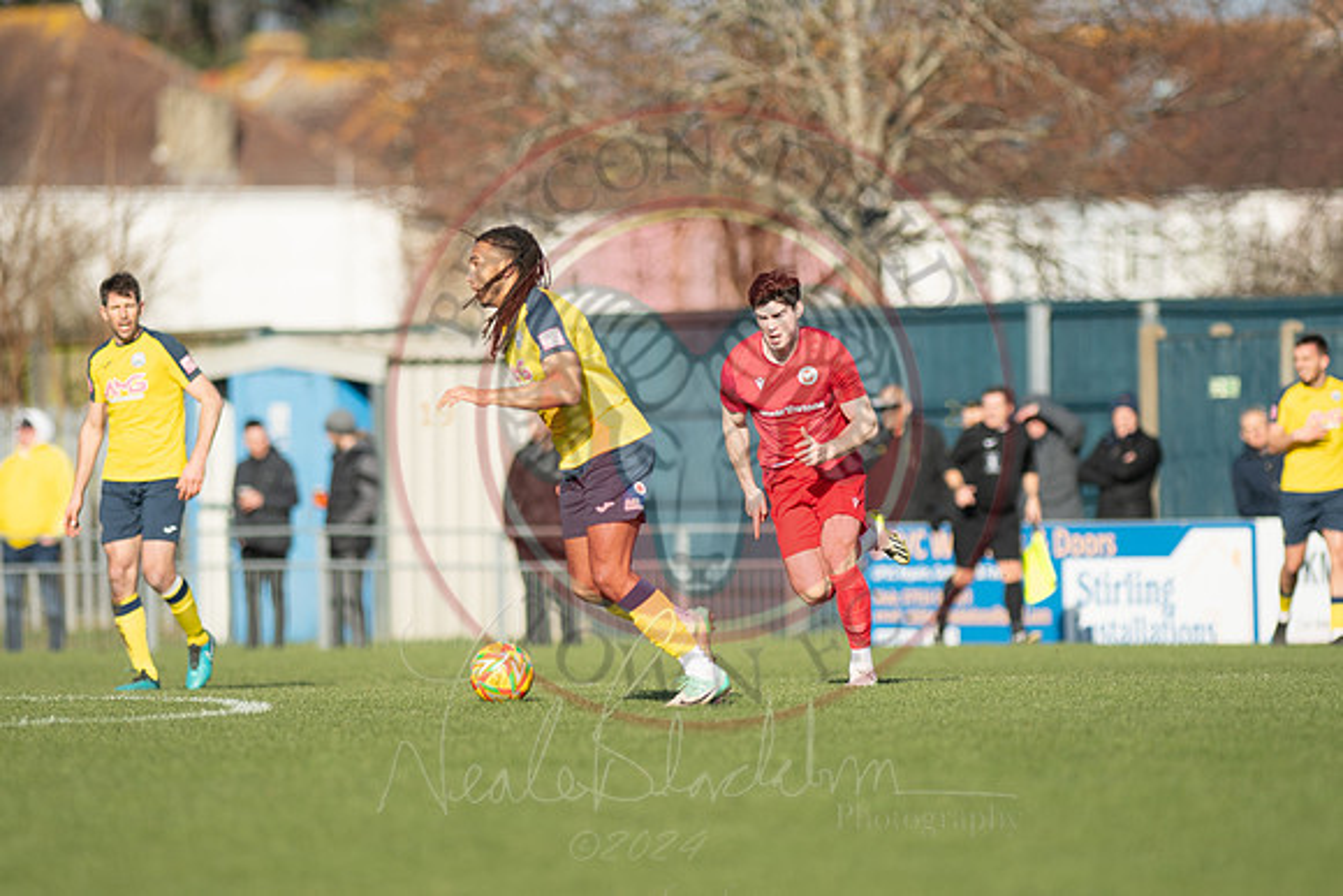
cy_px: 448
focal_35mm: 450
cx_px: 672
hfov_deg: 4.6
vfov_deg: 3.1
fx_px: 16791
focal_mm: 300
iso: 250
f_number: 2.8
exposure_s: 1/5000
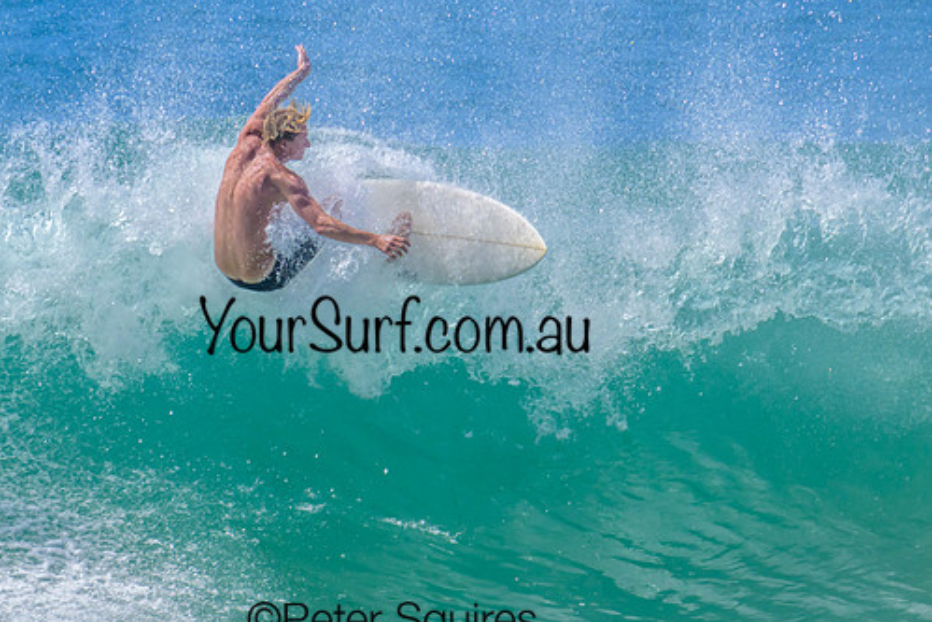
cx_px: 341
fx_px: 33094
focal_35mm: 1278
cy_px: 174
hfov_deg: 1.6
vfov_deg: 1.1
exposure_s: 1/2000
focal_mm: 800
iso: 1100
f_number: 11
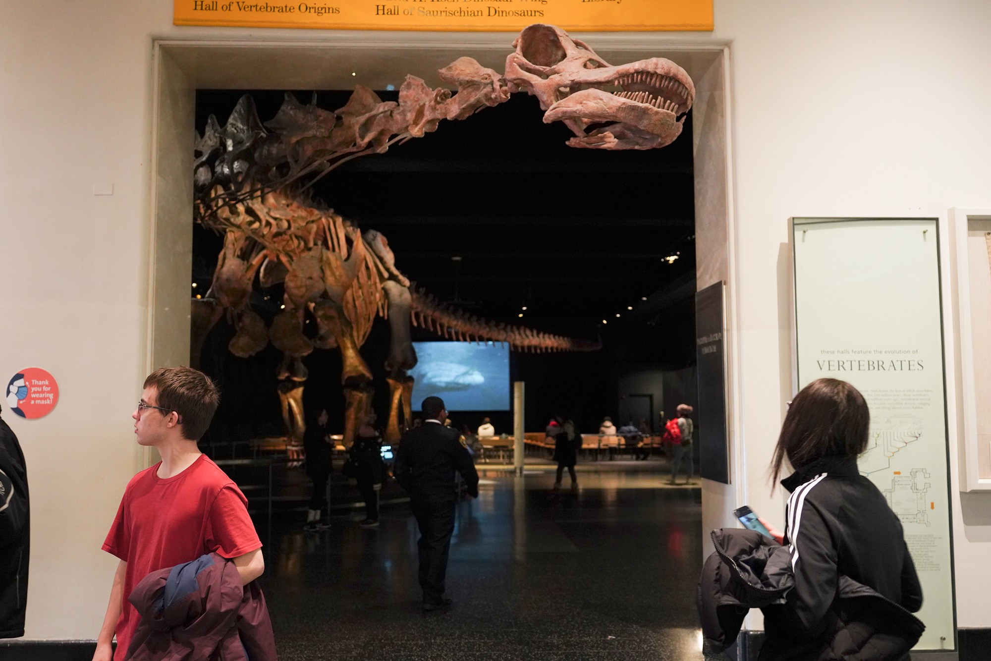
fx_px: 908
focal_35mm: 33
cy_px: 330
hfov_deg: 57.2
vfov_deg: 40.0
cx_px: 496
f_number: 3.5
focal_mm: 33
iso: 3200
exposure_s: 1/80
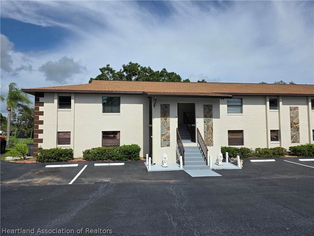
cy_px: 118
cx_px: 157
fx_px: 209
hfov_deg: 73.9
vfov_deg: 58.9
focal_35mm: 23
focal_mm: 6.3
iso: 50
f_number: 1.7
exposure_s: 1/7944
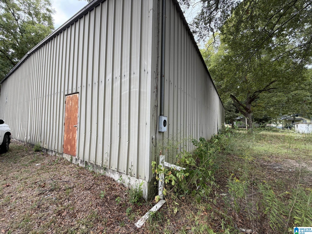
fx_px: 126
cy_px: 117
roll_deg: -1.2
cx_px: 156
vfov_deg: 85.7
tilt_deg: +2.4
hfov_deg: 102.1
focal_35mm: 14
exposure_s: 1/231
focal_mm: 2.22
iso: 40
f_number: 2.2
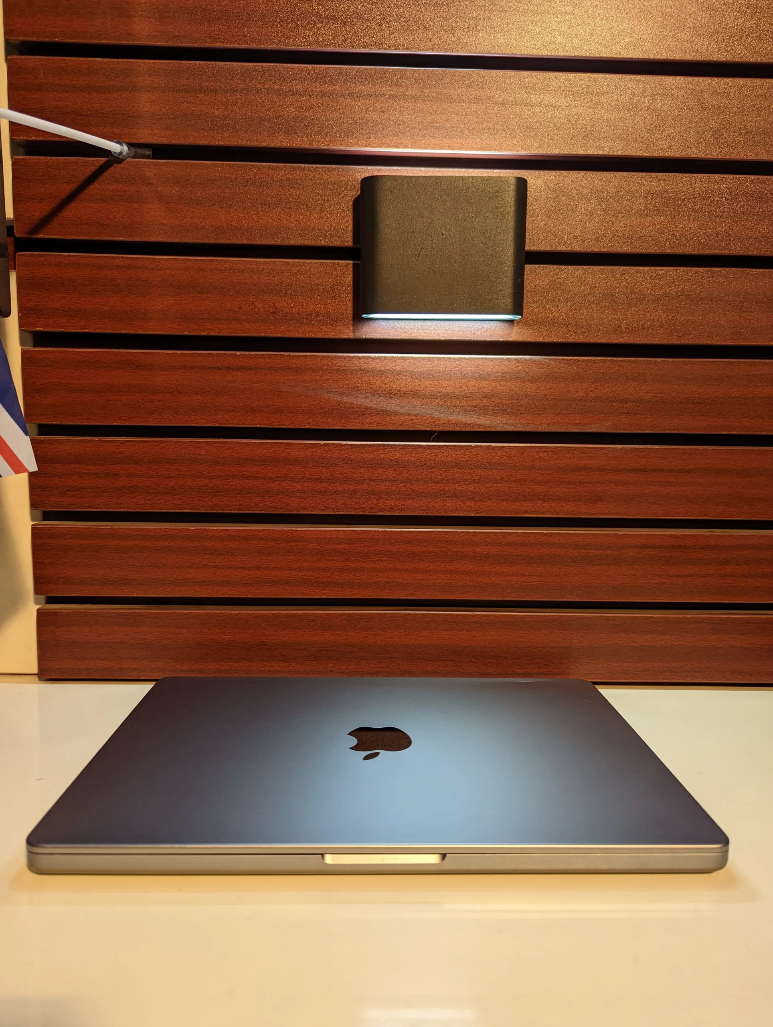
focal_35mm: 24
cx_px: 386
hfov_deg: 56.9
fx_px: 713
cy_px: 514
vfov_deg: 71.5
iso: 62
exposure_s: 1/100
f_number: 1.85
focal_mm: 6.81
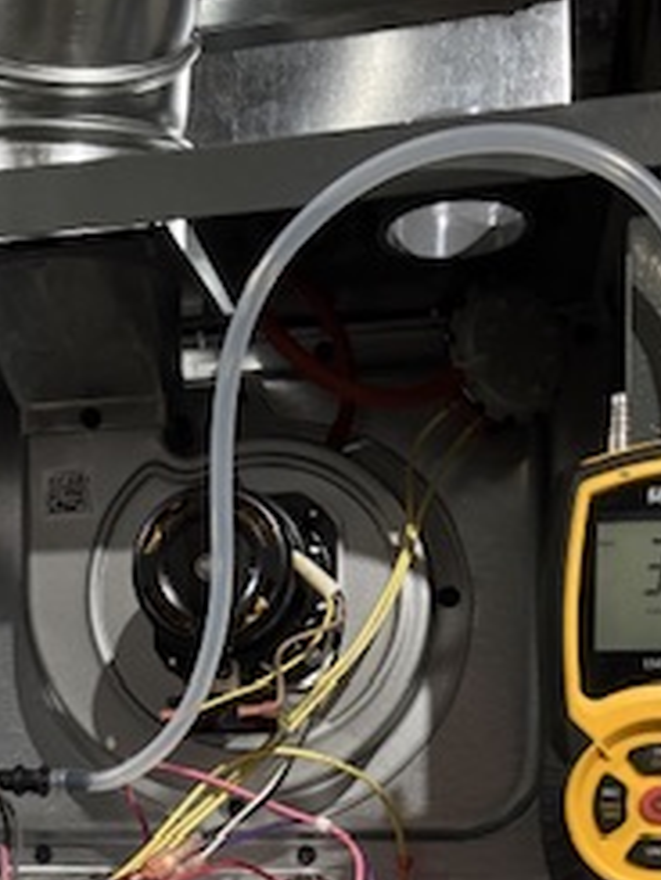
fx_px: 1297
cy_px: 787
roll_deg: +0.0
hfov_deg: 28.2
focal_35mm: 51
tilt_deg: +0.7
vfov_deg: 35.4
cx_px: 176
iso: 800
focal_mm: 5.96
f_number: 1.6
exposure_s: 1/24
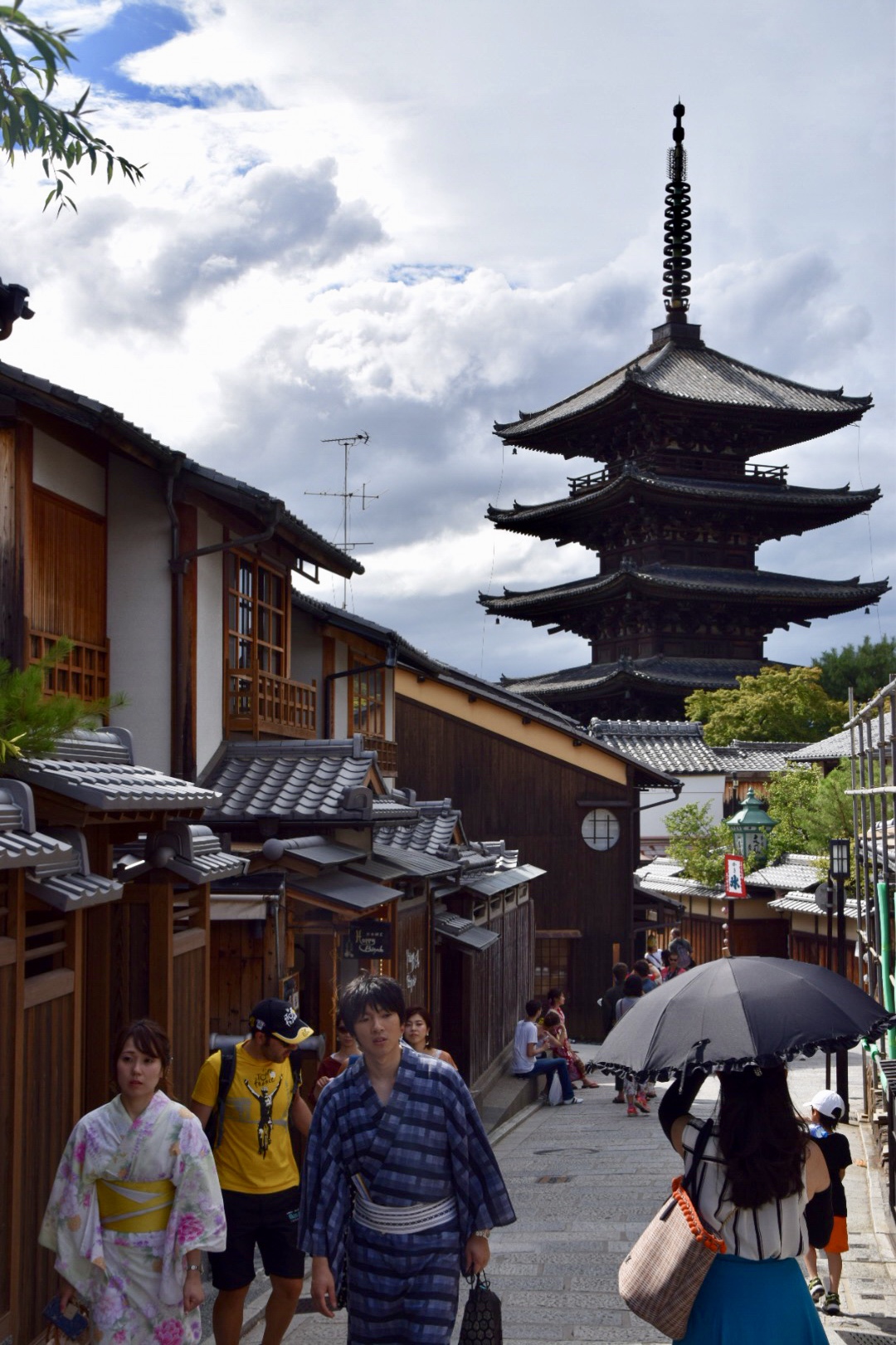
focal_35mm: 51
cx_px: 448
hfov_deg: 26.5
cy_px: 672
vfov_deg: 38.9
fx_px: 1904
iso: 200
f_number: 9
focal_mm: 34
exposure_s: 1/320
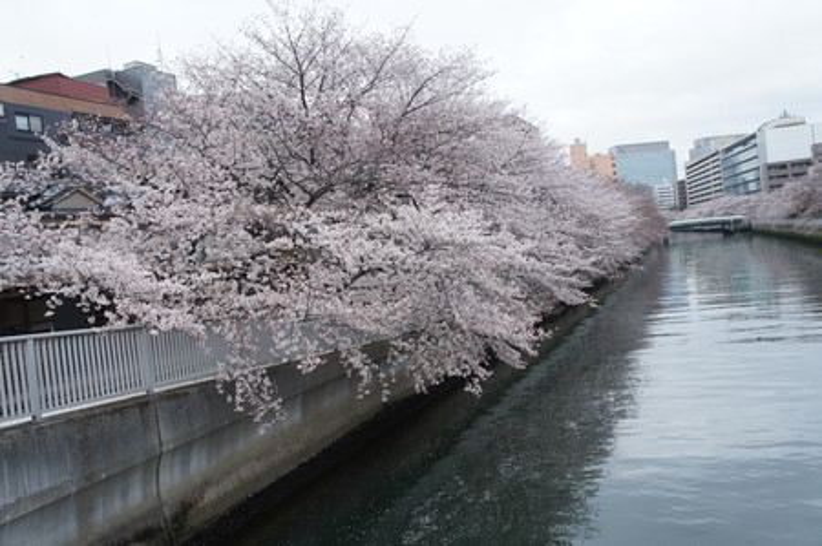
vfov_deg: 41.6
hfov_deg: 59.5
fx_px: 718
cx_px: 411
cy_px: 273
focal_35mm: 32
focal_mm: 21
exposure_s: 1/160
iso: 200
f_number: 6.3
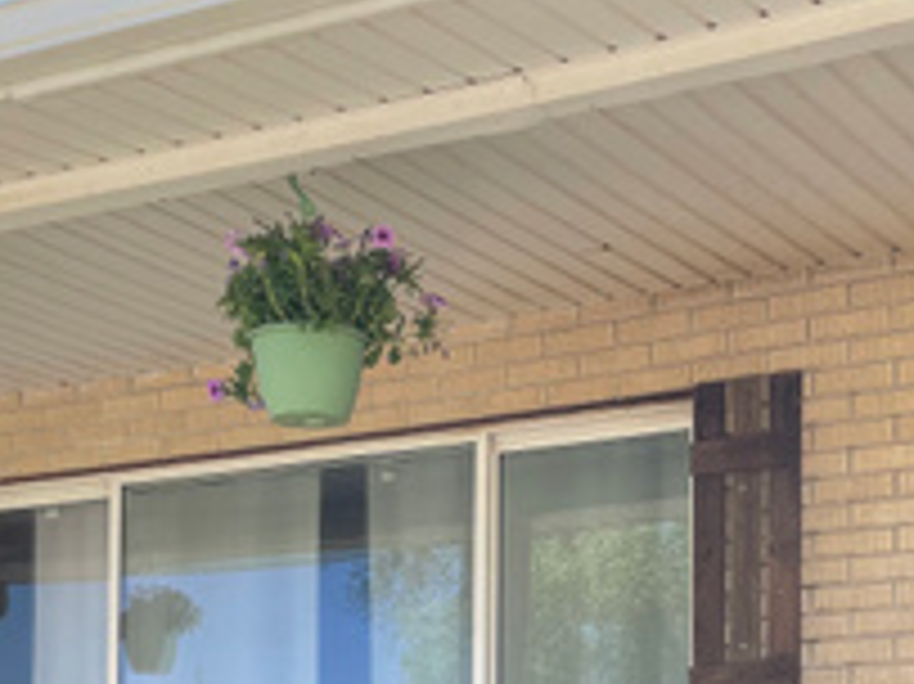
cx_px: 639
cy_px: 860
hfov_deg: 23.7
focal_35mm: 82
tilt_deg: +2.4
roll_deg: +0.7
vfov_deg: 17.0
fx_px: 2164
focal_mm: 4.2
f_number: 1.6
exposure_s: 1/796
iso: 32
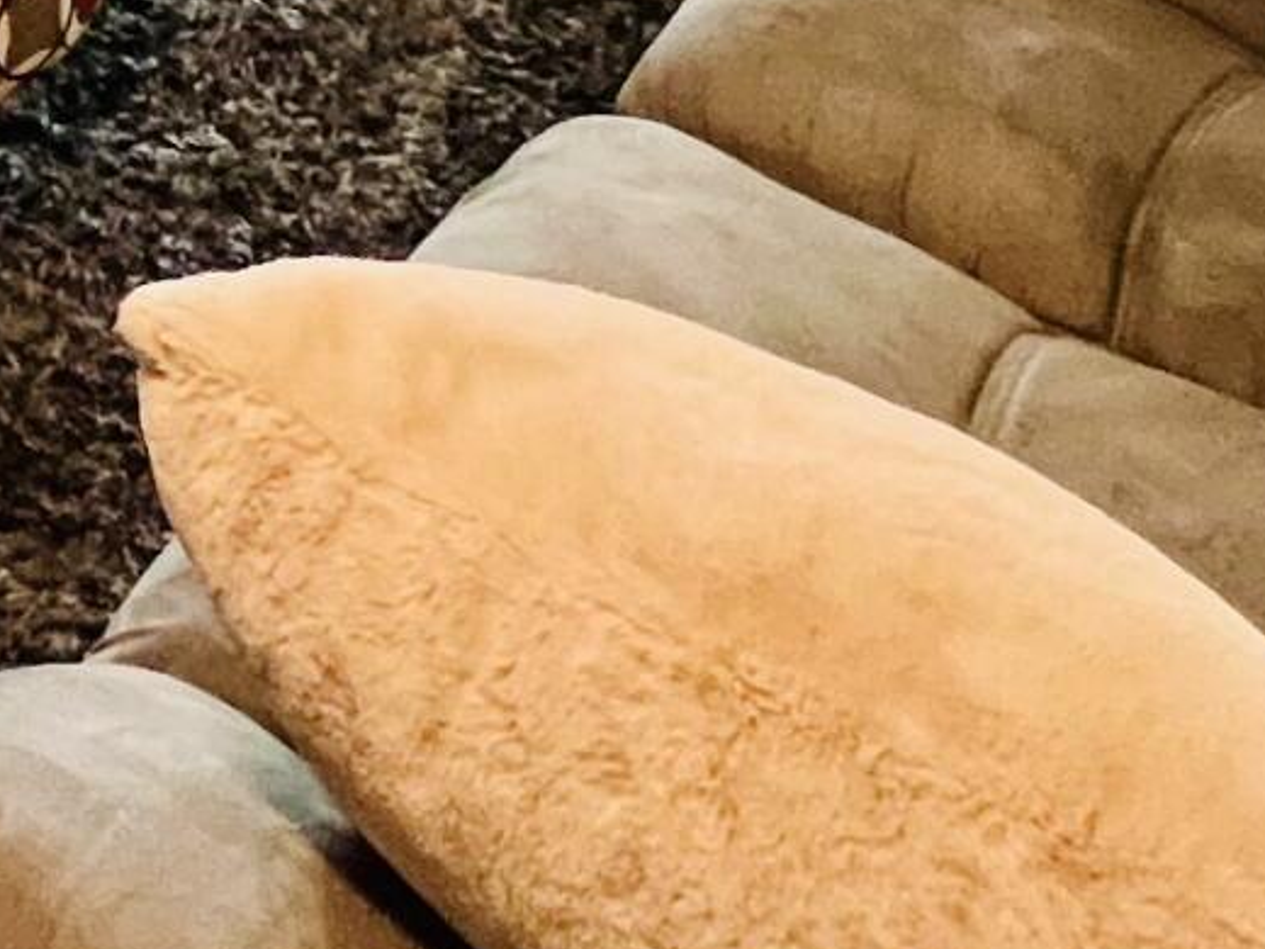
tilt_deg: -11.6
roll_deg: +1.8
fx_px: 2741
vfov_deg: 14.0
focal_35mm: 75
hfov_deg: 20.9
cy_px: -1299
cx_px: -771
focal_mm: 1.57
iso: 320
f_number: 1.8
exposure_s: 1/60
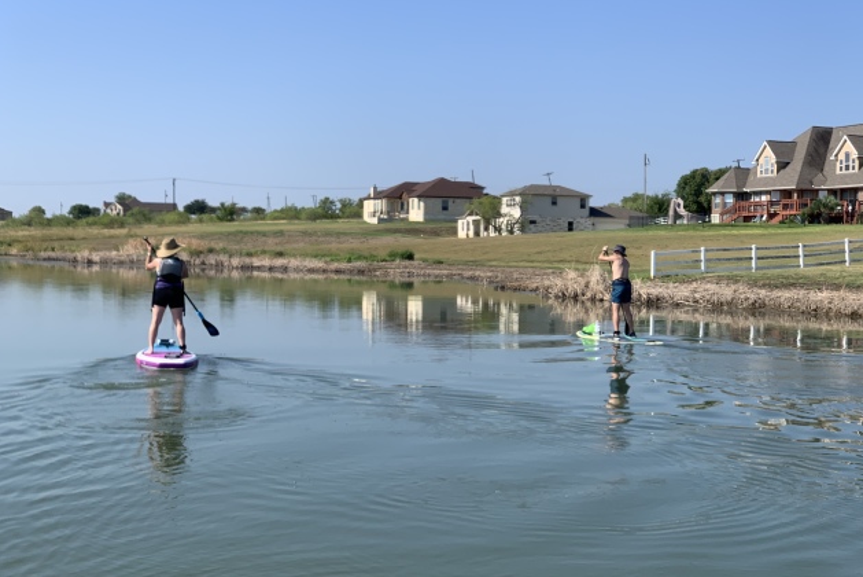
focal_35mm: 55
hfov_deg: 36.2
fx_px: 1319
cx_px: 428
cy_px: 313
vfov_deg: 24.6
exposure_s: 1/1170
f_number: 2.4
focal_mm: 6
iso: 16
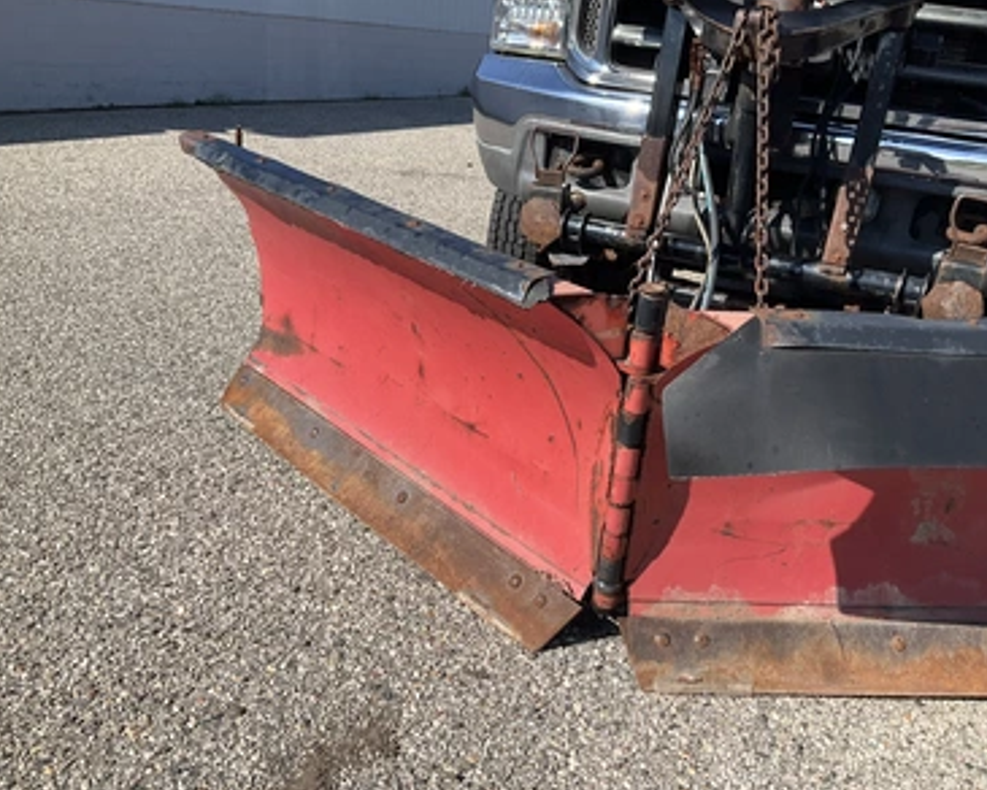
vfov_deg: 47.1
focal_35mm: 31
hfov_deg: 57.2
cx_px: 500
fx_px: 906
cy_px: 400
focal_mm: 3
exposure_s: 1/1626
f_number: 1.8
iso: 25
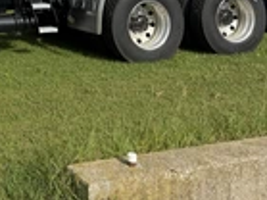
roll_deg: +2.1
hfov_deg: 24.6
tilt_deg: +3.0
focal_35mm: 69
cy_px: -87
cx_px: -79
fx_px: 532
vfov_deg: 19.1
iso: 80
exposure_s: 1/5319
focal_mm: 6.76
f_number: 1.78
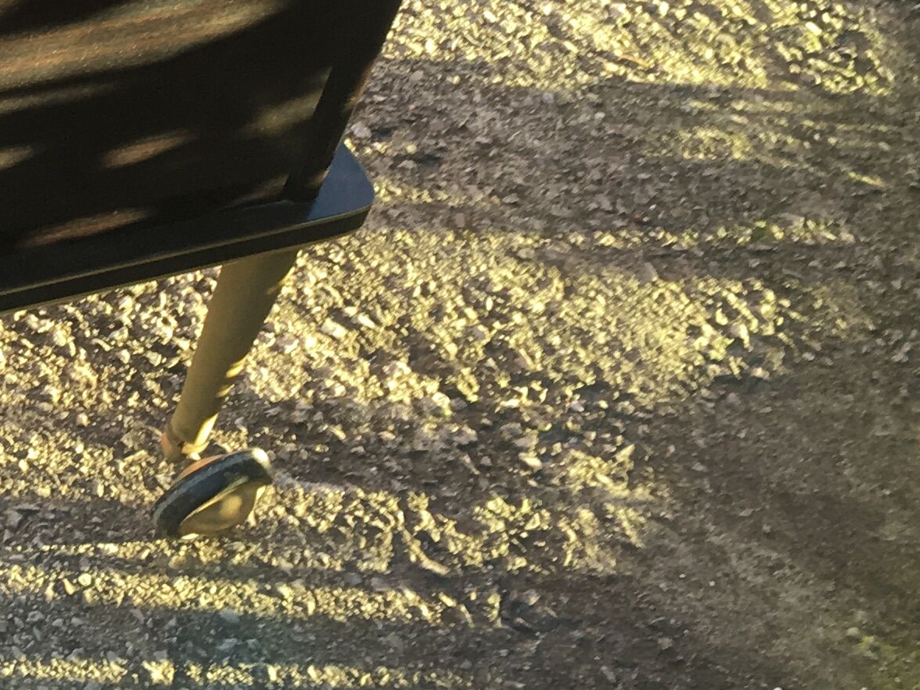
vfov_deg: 14.3
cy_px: -208
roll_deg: -8.9
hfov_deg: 17.7
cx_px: -485
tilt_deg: -37.3
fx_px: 2631
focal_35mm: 99
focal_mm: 4.15
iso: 25
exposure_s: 1/50
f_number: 2.2
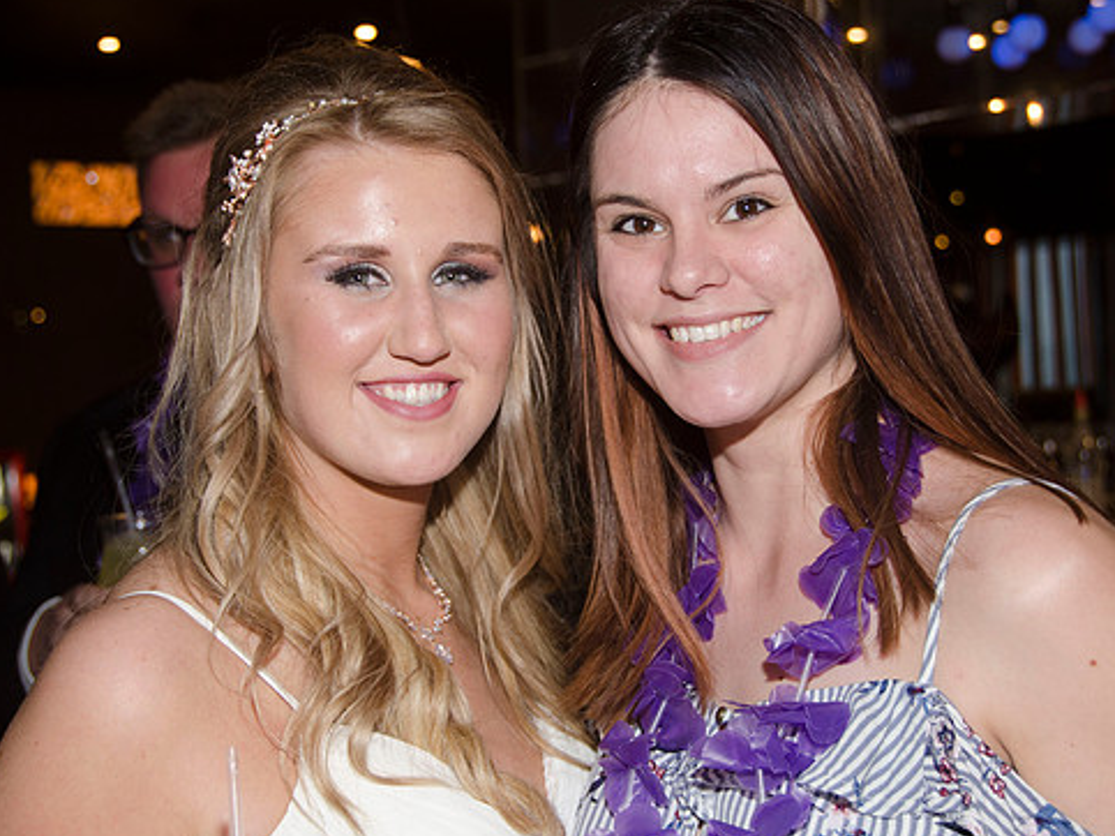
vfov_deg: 19.4
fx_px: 2447
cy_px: 409
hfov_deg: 25.7
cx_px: 584
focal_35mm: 76
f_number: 5.6
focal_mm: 44
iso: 400
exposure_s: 1/60
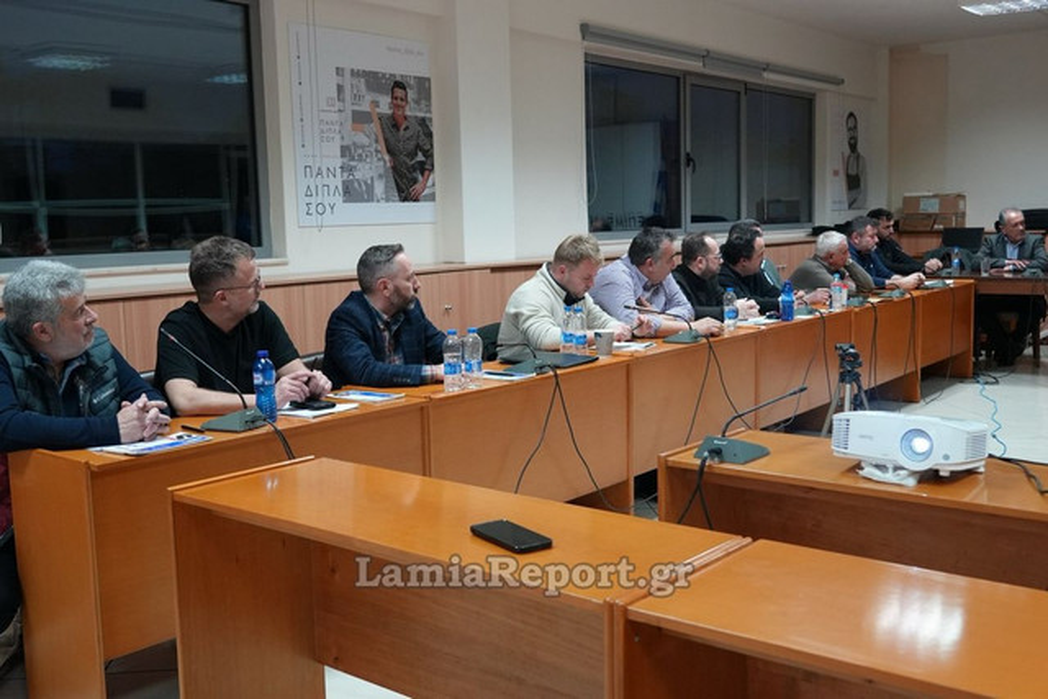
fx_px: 1048
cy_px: 350
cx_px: 524
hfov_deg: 53.1
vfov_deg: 36.9
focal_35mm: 36
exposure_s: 1/160
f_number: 4
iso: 2500
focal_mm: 24
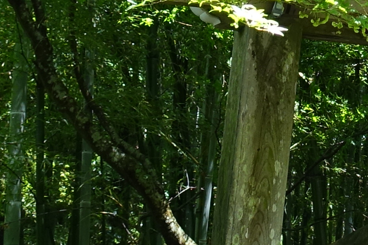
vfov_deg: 5.5
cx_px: 729
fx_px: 2484
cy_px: -269
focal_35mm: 243
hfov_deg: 8.1
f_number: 3.5
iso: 125
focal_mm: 15.31
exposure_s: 1/80
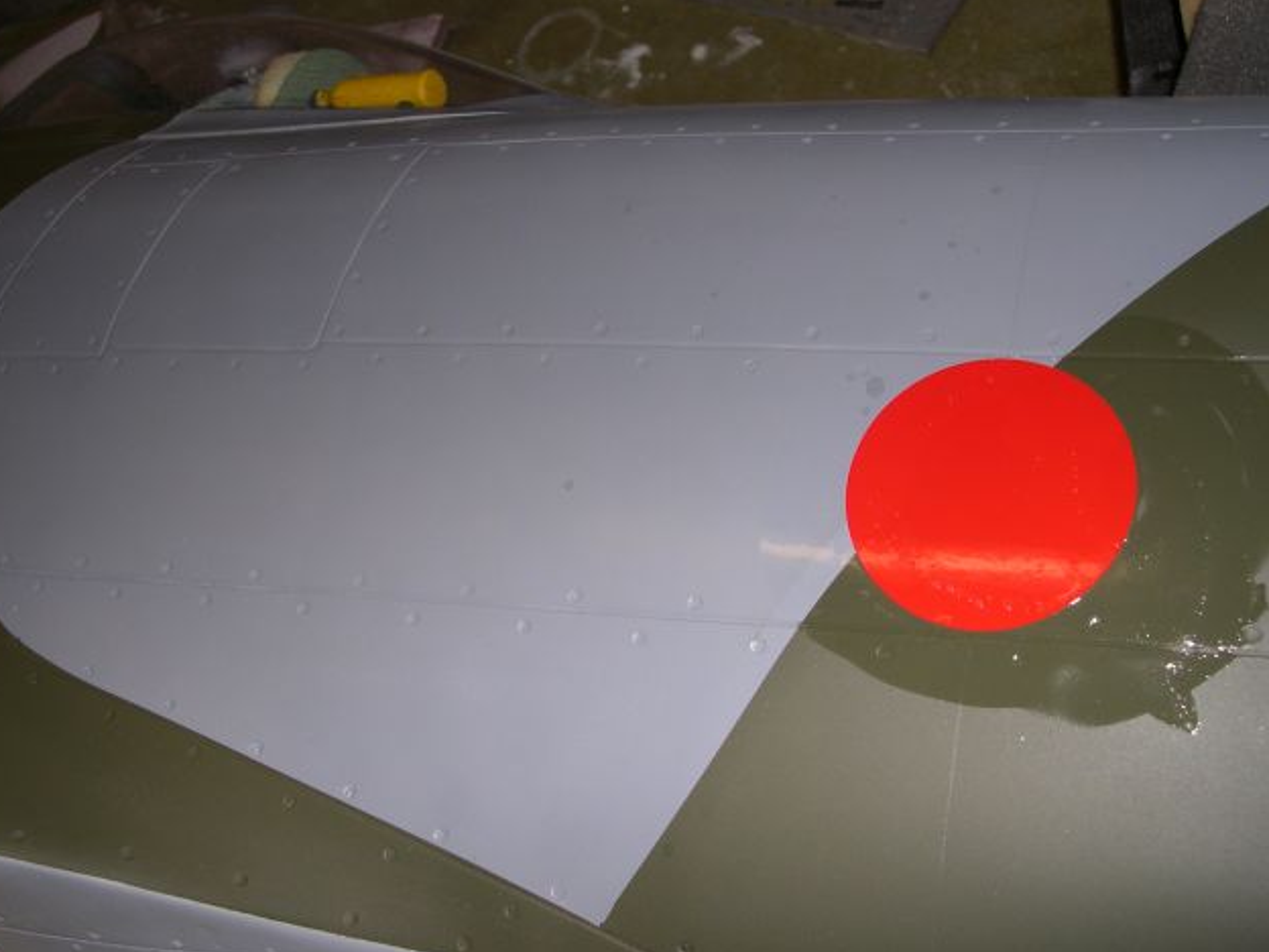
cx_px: 622
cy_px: 472
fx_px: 1430
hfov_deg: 47.9
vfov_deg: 36.8
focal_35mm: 39
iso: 100
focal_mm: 8
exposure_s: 1/30
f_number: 7.6
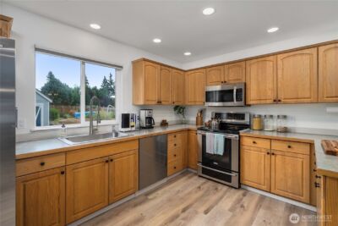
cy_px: 113
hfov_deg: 96.7
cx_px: 169
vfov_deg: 73.8
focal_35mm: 16
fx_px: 150
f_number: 7.1
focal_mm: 16
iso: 1000
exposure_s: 1/20
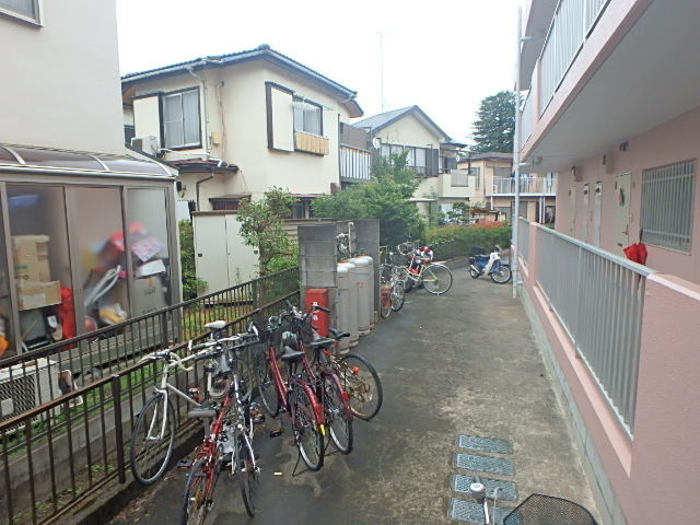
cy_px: 262
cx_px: 350
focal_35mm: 21
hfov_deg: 79.0
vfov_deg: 63.4
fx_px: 425
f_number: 3.5
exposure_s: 1/160
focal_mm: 3.7
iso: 125
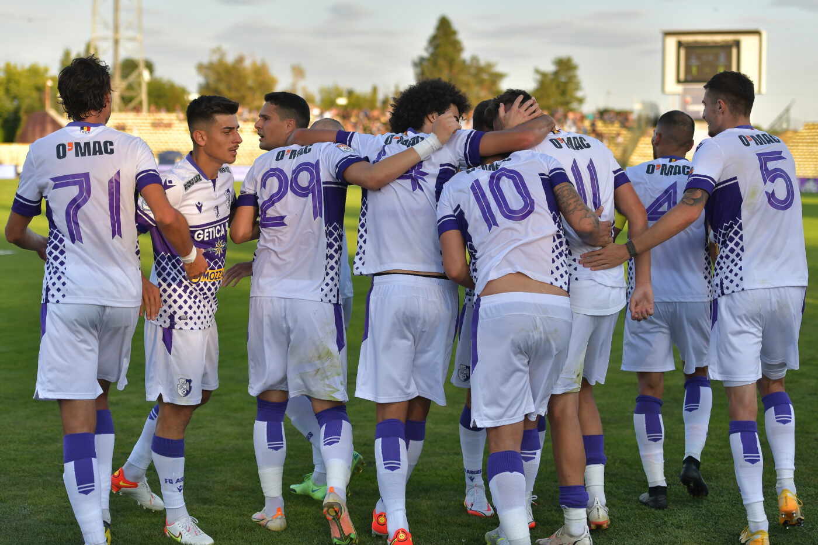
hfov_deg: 28.8
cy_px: 272
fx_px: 1590
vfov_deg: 19.5
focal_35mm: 70
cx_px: 409
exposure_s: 1/4000
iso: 500
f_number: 2.8
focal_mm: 70
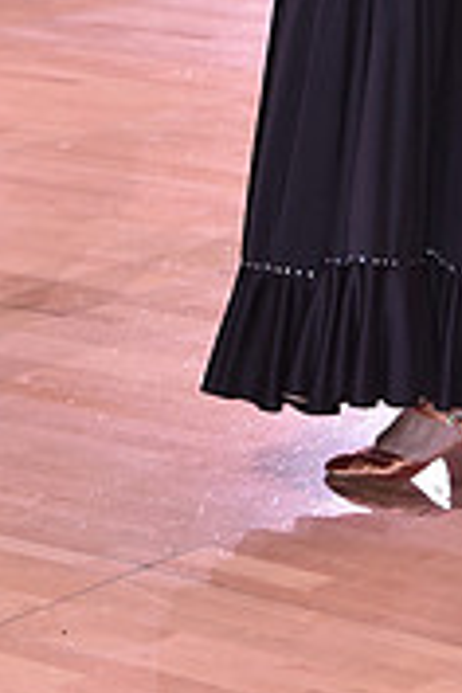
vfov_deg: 9.5
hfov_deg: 6.4
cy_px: -247
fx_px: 4100
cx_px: 92
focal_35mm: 213
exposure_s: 1/250
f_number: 4.5
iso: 2000
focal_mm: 65
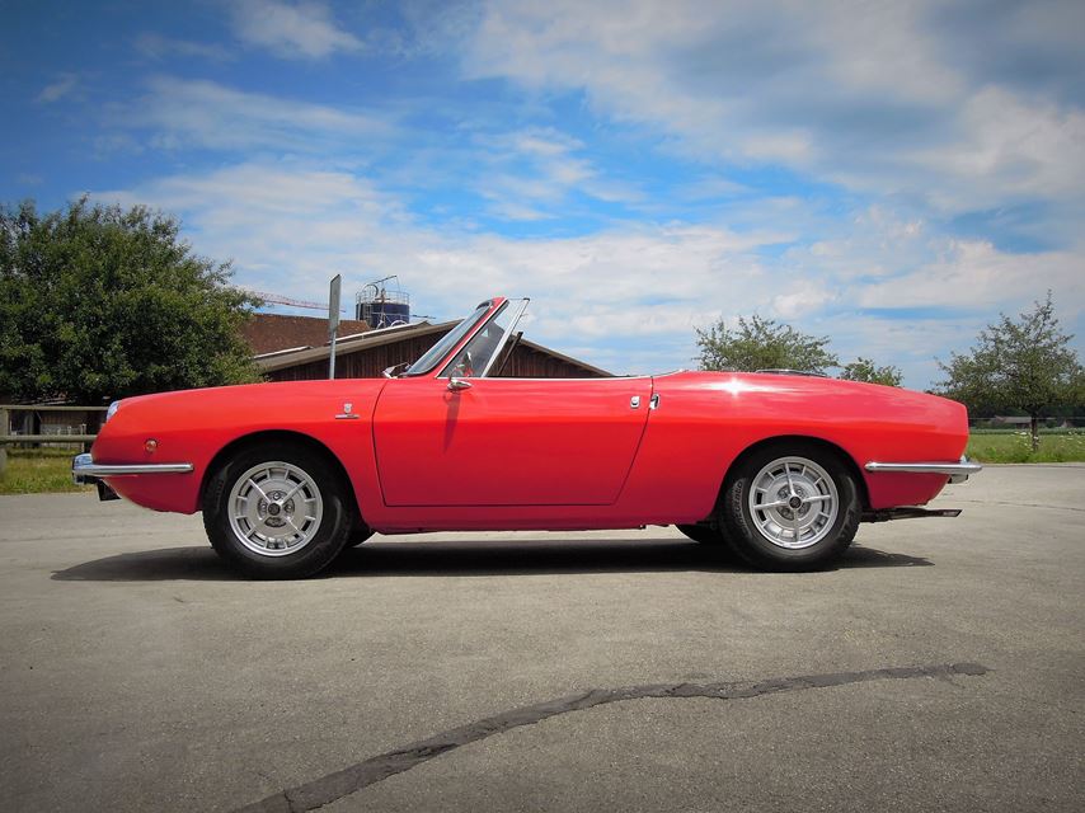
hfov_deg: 58.4
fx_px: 971
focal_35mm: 31
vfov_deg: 45.4
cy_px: 406
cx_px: 542
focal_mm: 5.5
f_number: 5.3
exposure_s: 1/1600
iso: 160
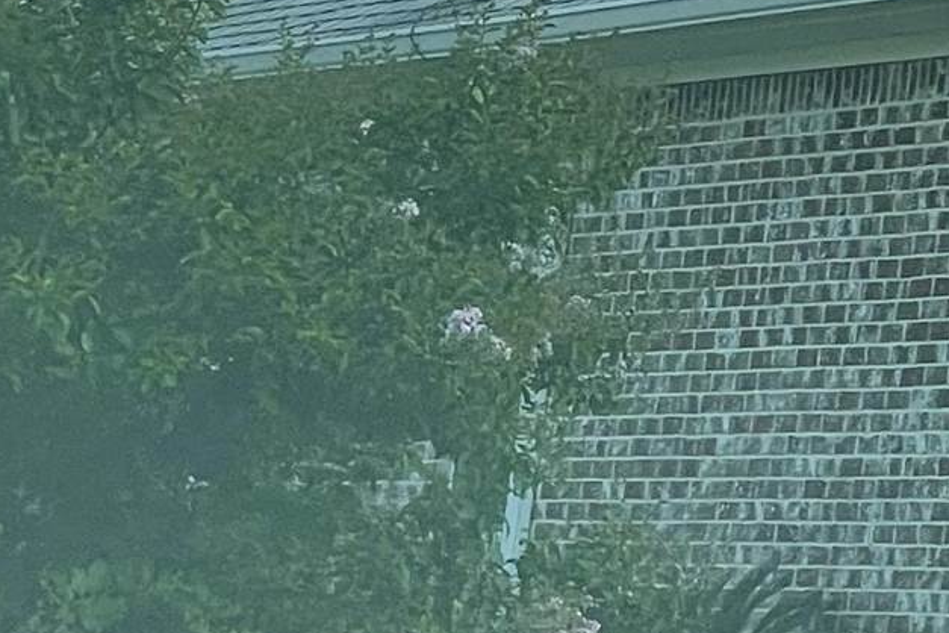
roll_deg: -3.6
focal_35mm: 265
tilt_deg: +4.8
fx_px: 6985
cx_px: 2164
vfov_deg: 5.2
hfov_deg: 7.3
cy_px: 195
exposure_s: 1/1065
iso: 25
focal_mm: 6
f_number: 2
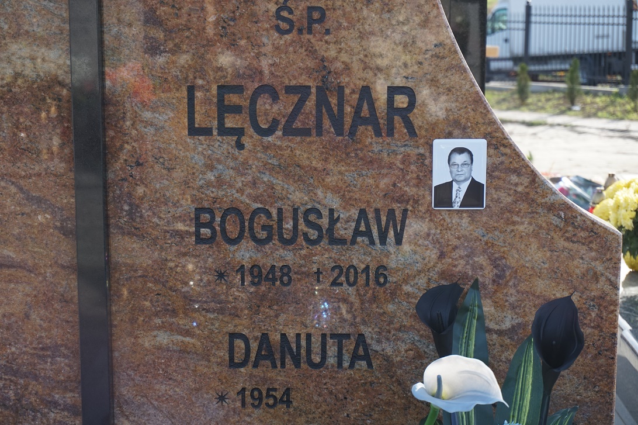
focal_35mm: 75
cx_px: 319
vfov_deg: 18.2
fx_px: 1329
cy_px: 212
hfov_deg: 27.0
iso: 125
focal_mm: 50
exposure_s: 1/160
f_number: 5.6
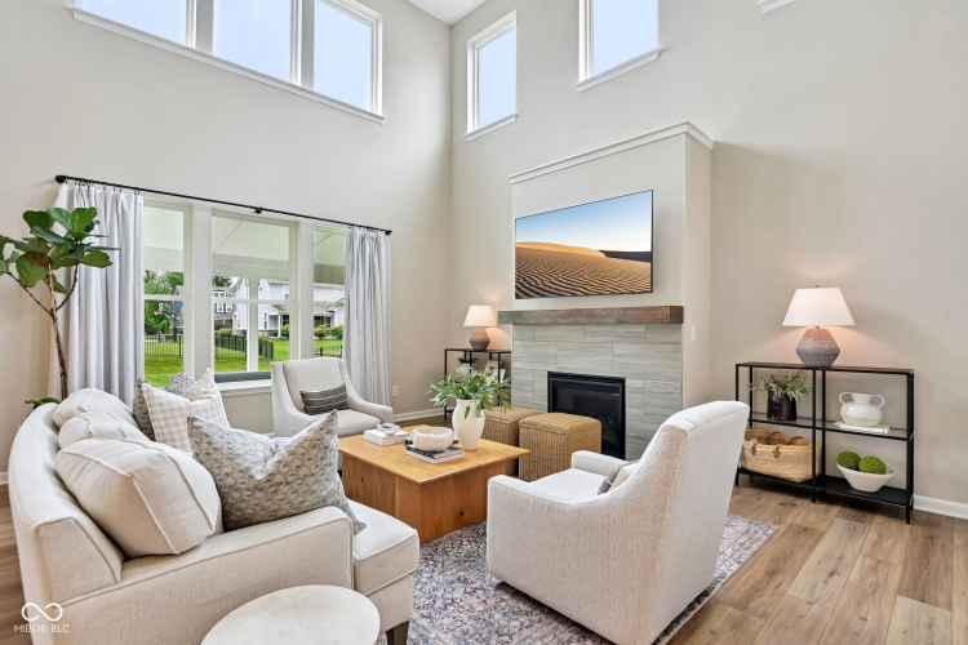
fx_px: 430
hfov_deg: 96.7
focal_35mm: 16
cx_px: 484
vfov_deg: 73.7
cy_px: 322
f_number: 8
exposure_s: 1/15
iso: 200
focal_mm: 16
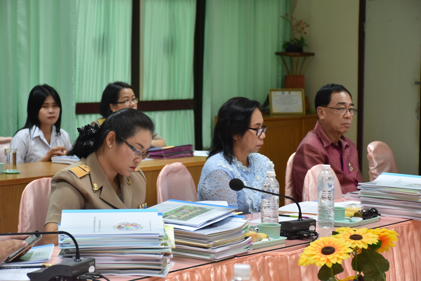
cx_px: 210
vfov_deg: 15.2
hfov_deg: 22.6
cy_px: 140
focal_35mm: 90
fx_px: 1052
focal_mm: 60
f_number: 5
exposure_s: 1/60
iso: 800
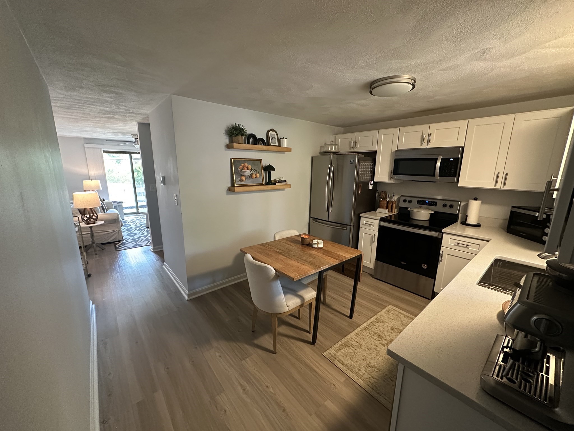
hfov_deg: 102.1
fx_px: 232
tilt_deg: -12.3
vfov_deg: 85.7
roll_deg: -1.0
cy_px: 216
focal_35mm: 14
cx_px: 287
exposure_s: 1/60
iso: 640
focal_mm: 2.22
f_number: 2.2
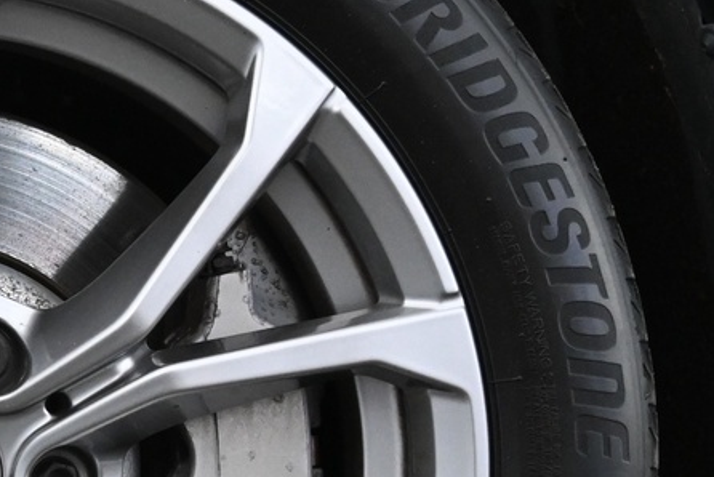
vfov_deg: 13.5
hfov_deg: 19.3
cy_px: 448
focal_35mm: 101
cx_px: -86
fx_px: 1999
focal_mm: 18.5
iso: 2200
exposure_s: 1/30
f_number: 3.8
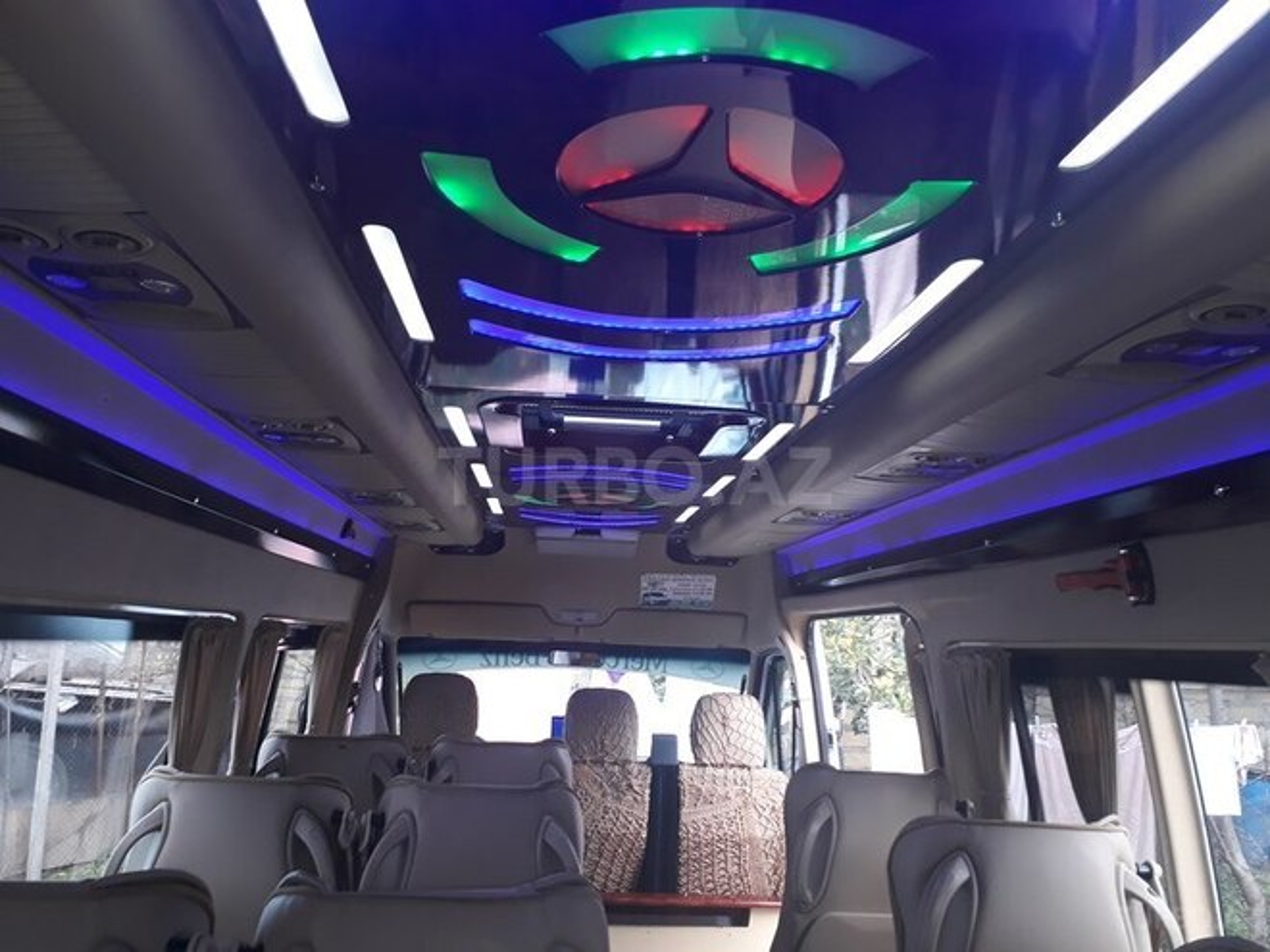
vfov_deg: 51.4
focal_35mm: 27
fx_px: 991
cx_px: 635
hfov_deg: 65.3
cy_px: 476
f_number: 1.9
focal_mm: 3.6
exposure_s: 1/100
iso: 80
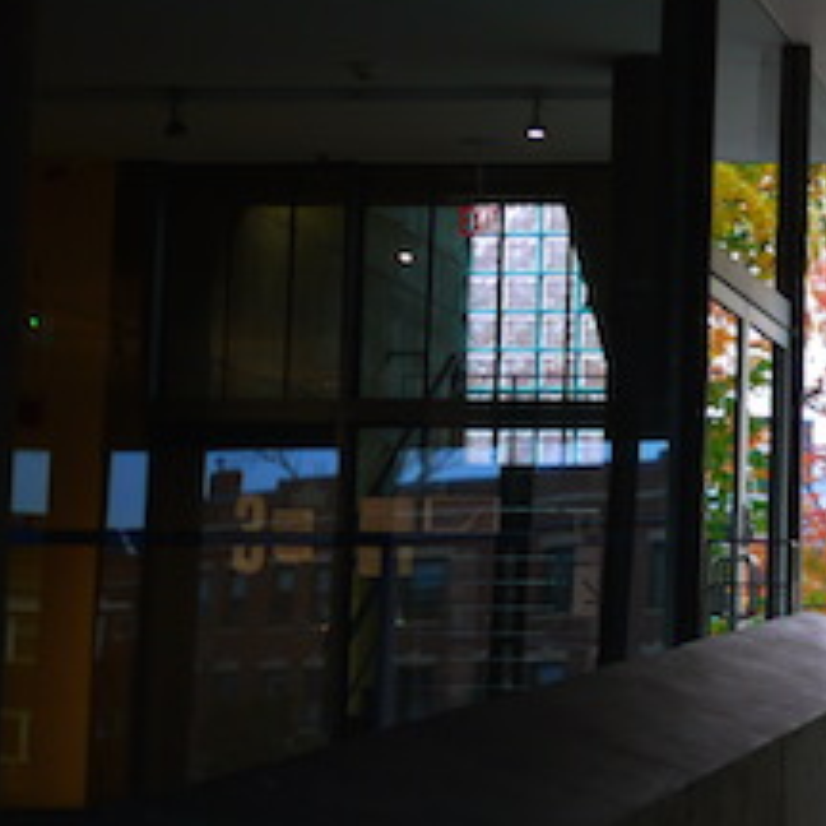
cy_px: 363
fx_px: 3186
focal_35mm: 118
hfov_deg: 13.7
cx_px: 1308
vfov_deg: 14.8
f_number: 1.7
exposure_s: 1/100
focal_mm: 20
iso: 100
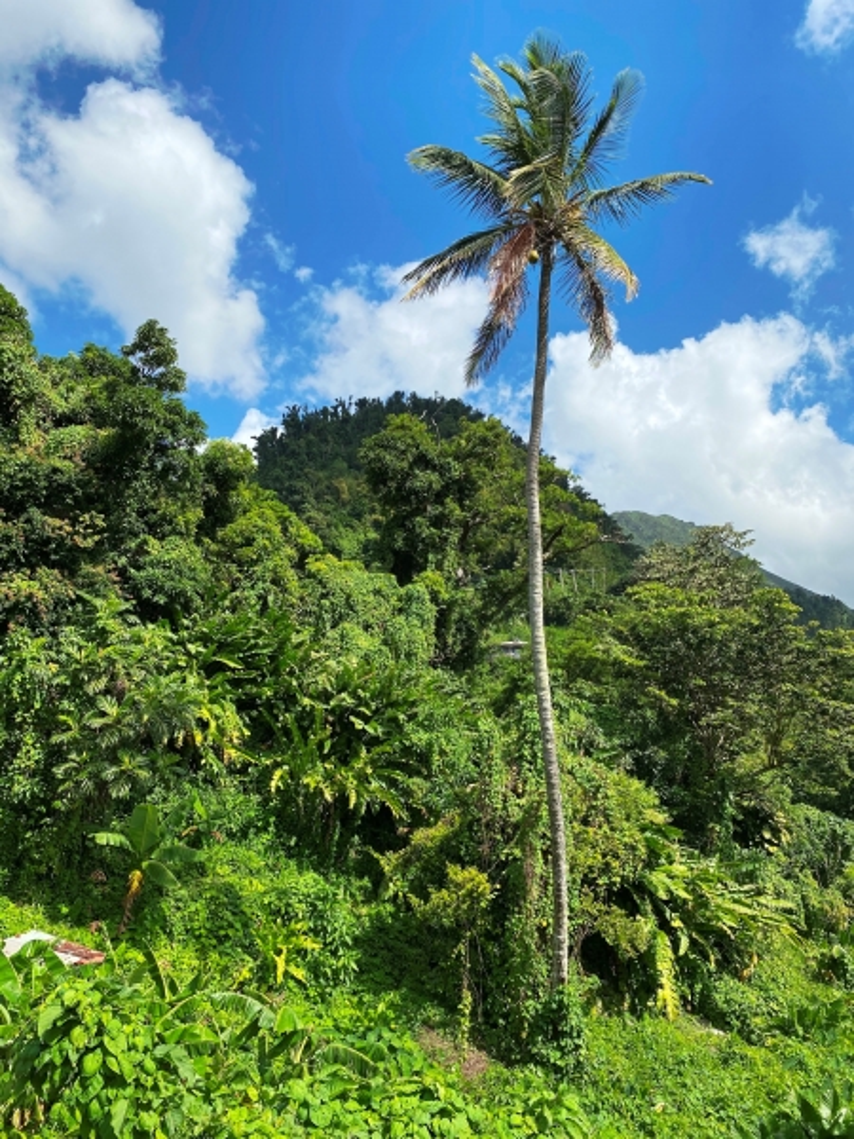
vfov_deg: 67.3
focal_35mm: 26
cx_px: 427
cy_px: 570
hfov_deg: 53.1
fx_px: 855
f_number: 1.8
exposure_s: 1/2415
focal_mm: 4.25
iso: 32
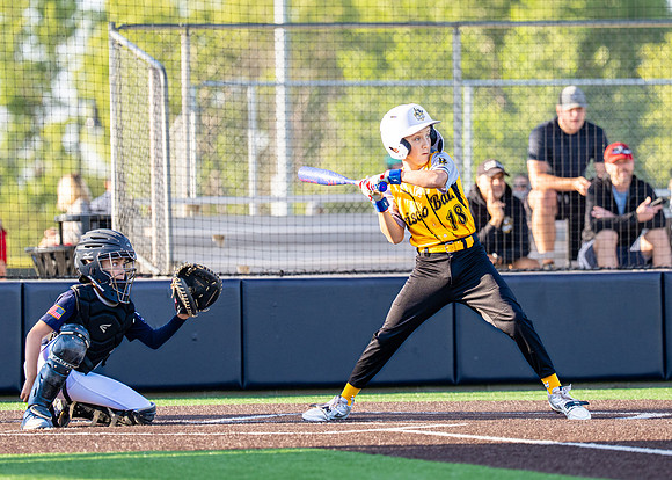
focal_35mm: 328
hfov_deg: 6.1
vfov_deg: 4.4
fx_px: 6256
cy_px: 189
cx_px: 390
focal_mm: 171
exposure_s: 1/1600
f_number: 2.8
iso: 400
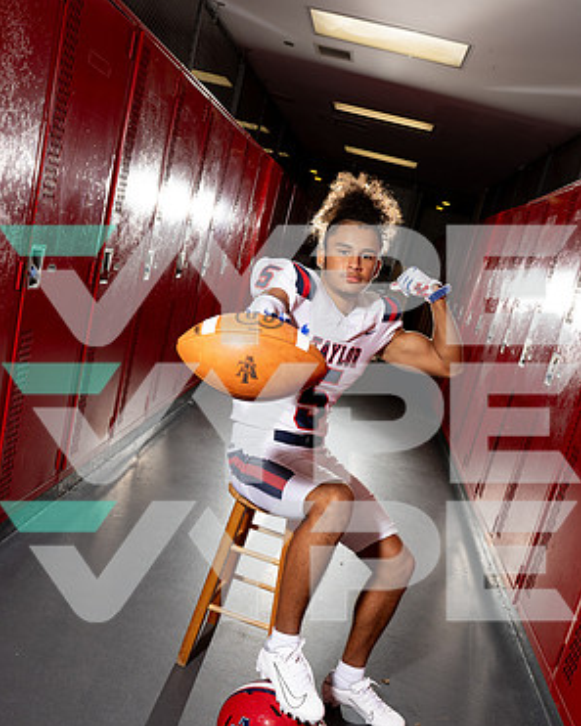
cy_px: 425
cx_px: 291
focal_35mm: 33
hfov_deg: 44.6
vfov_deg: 53.9
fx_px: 709
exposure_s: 1/250
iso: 200
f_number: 9
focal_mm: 29
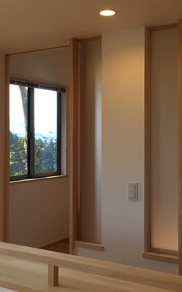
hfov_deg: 26.3
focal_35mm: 49
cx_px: 105
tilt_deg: -1.3
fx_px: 389
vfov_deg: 41.0
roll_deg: -0.9
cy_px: 139
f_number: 2.2
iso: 40
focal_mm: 4.15
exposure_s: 1/120
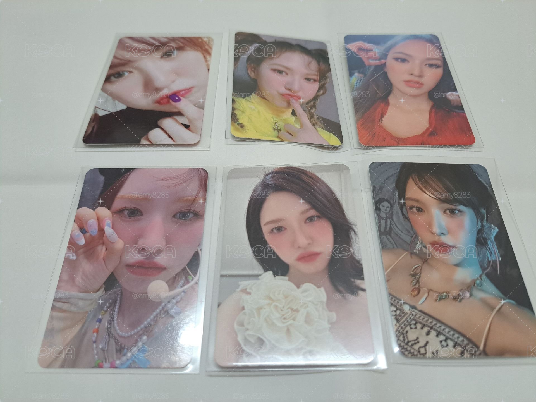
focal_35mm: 24
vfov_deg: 56.8
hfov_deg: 71.6
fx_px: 372
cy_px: 201
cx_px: 268
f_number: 1.8
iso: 250
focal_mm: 5.23
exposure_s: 1/40
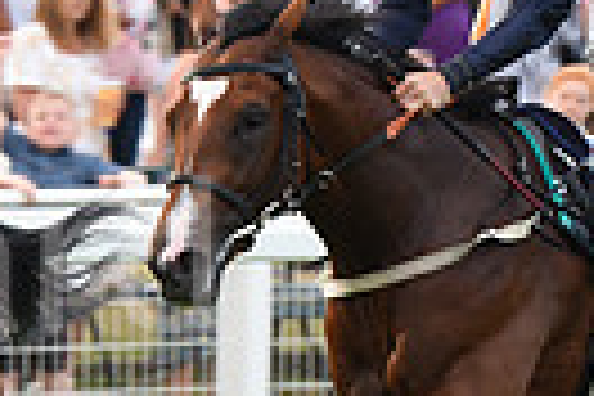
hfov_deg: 3.3
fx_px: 10163
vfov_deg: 2.2
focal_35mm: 616
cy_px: 299
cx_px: -360
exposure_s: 1/640
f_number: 5.6
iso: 800
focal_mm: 140
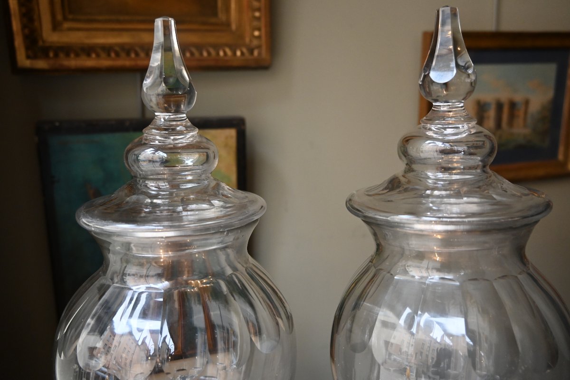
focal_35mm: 32
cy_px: 190
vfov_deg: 40.8
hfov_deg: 58.3
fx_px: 511
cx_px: 285
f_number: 3.5
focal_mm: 21.5
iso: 1250
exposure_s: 1/125
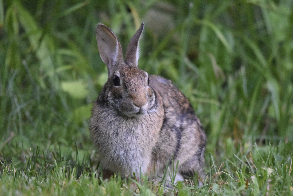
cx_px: 146
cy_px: 98
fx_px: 4883
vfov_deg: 2.3
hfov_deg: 3.4
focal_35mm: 600
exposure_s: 1/640
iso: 10000
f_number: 5.6
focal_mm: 400
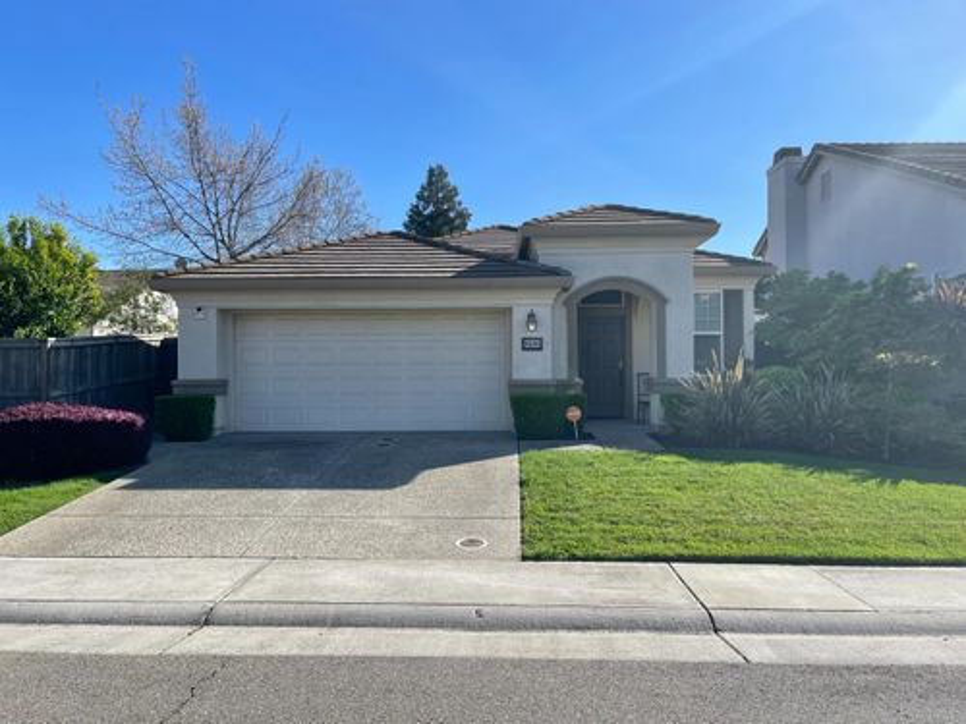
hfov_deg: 69.4
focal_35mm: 25
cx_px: 483
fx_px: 698
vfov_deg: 54.9
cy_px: 362
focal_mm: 5.1
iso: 32
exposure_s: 1/2857
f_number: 1.6
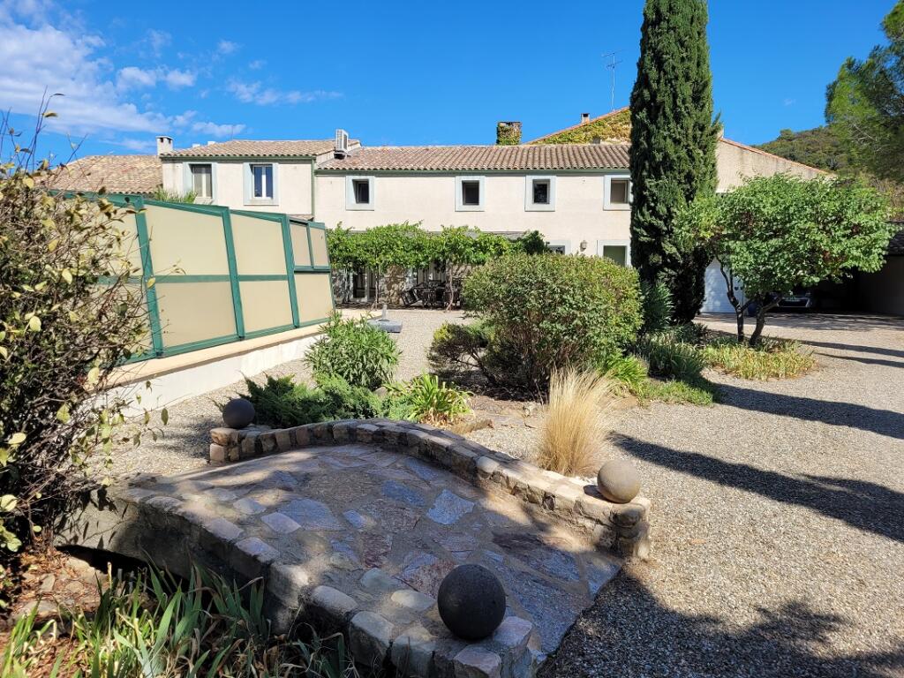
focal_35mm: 26
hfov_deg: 67.3
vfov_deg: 53.1
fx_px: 679
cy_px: 339
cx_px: 452
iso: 40
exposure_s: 1/2252
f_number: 1.8
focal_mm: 5.4
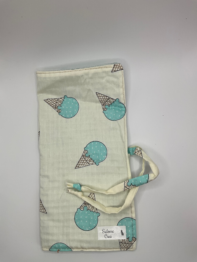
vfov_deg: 61.7
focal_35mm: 29
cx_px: 98
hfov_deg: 48.2
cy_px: 131
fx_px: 220
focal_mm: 3
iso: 25
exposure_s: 1/446
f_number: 1.8
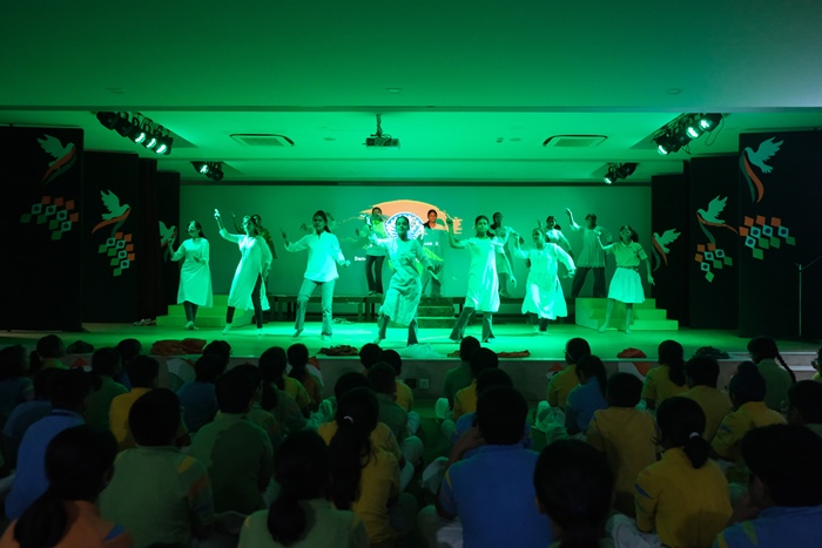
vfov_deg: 47.9
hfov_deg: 67.4
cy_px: 274
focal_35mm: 27
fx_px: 617
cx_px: 411
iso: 5000
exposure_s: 1/125
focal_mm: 18
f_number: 3.2
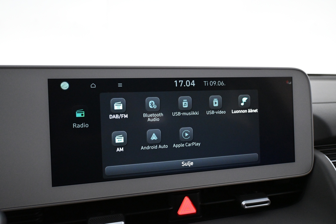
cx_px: 168
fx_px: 273
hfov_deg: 63.2
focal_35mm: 29
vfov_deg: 44.6
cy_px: 112
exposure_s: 1/100
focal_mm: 19.5
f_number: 3.8
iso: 4000
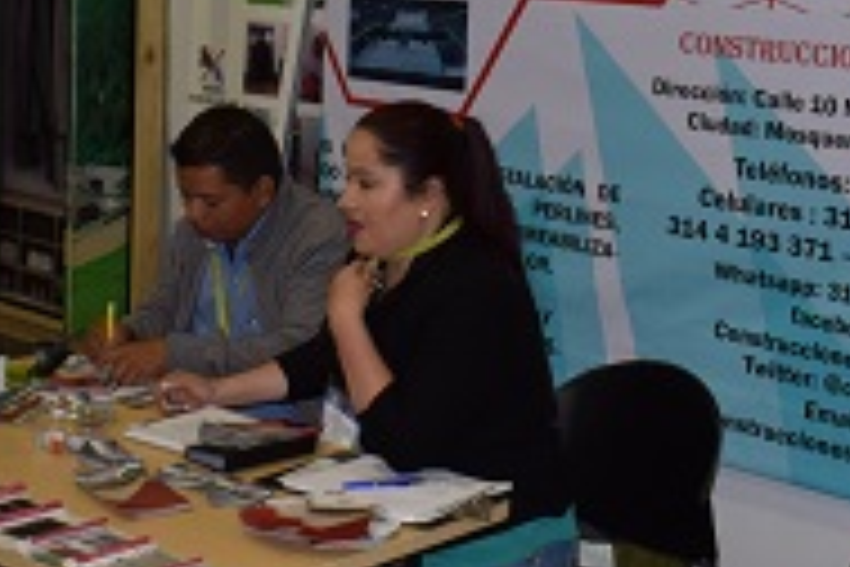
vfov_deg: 18.4
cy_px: 90
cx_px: 454
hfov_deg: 27.7
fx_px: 1725
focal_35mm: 73
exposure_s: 1/15
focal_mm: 23
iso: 640
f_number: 22
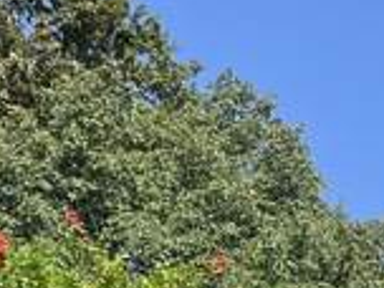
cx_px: 541
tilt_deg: +11.5
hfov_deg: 13.7
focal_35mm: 137
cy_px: 677
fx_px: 1520
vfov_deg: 9.7
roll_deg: +1.8
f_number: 1.6
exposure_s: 1/1890
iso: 50
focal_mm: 5.1
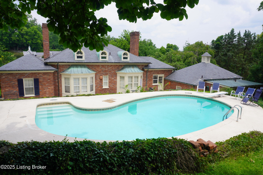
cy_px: 88
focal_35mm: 24
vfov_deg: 53.1
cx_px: 132
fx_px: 175
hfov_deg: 73.7
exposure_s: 1/160
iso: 100
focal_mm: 16
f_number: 10
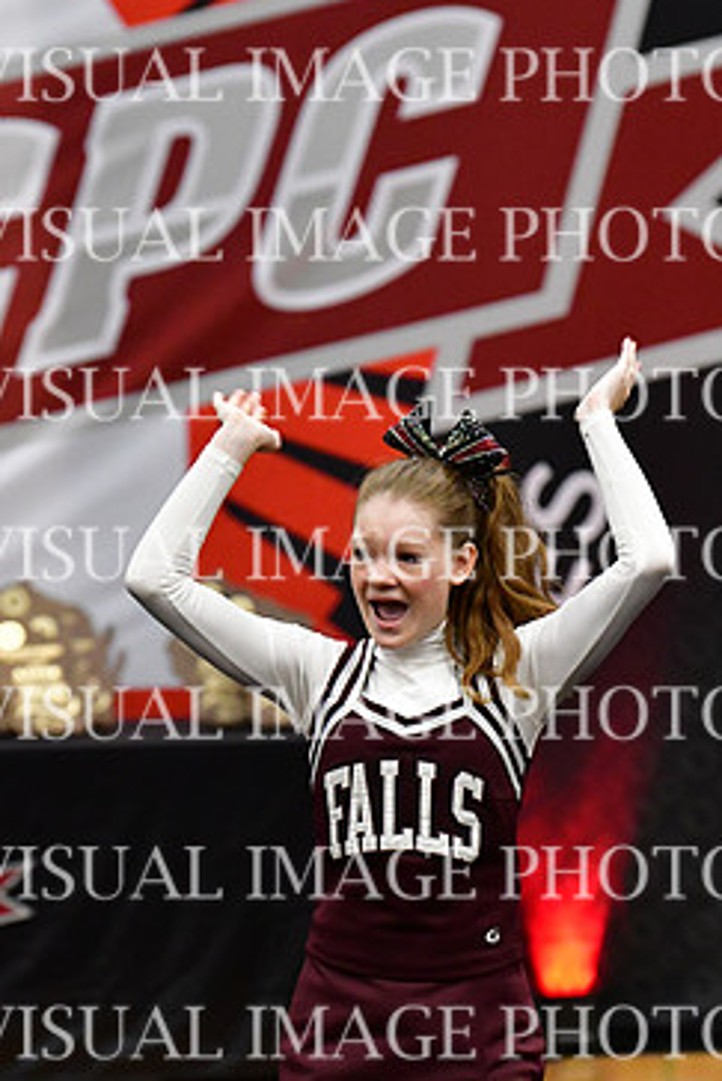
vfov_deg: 5.1
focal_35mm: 406
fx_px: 12201
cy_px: 793
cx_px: 480
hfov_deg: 3.4
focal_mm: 170
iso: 4000
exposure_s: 1/500
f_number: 3.5
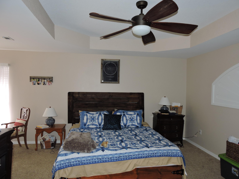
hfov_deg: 71.6
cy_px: 90
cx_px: 120
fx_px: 166
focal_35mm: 24
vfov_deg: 56.8
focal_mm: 4.3
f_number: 3.3
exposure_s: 1/30
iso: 200
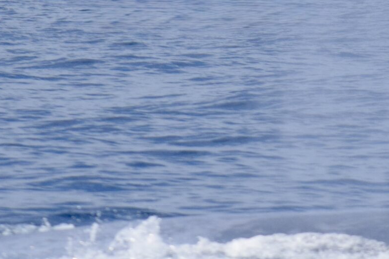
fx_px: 5537
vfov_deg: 2.7
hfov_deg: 4.0
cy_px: 137
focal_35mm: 513
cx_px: 630
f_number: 7.1
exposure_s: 1/2000
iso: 400
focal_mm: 105
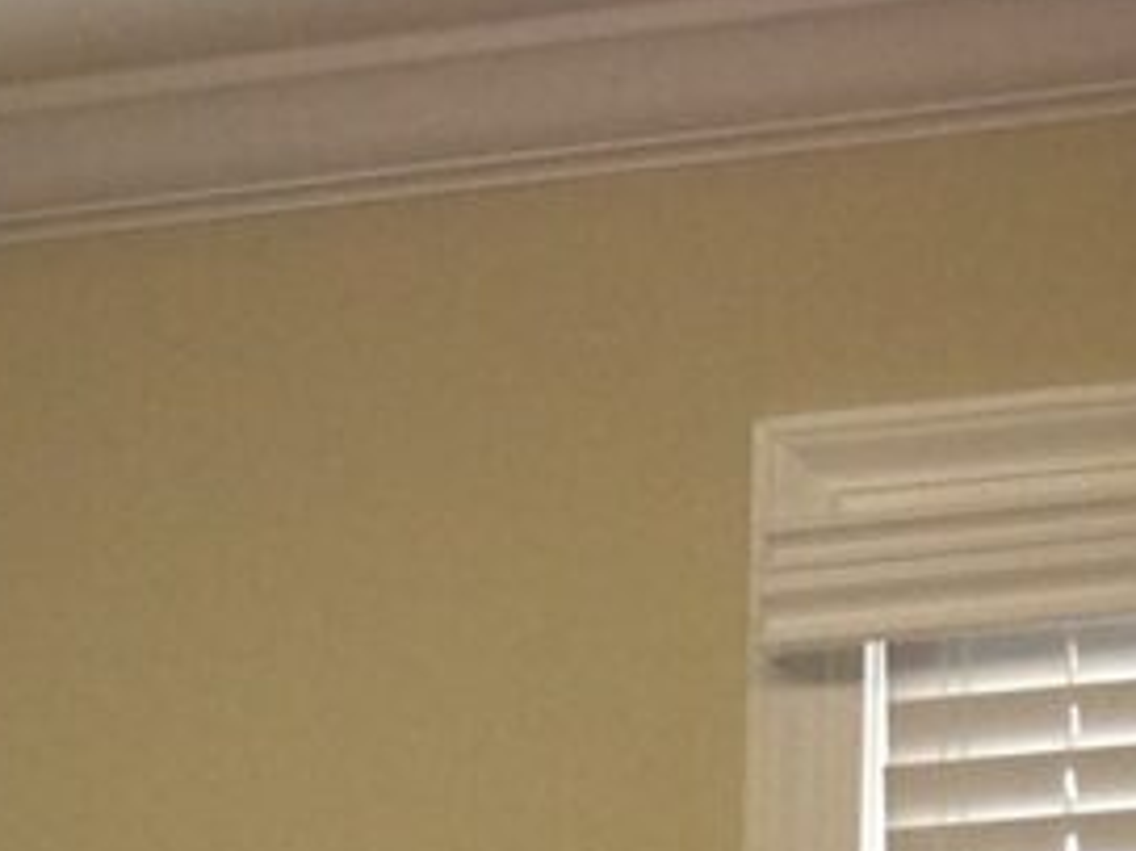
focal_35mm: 248
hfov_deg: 7.6
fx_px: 8135
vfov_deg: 5.5
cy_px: 2825
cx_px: -1266
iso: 80
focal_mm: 4.28
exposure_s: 1/20
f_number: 2.4
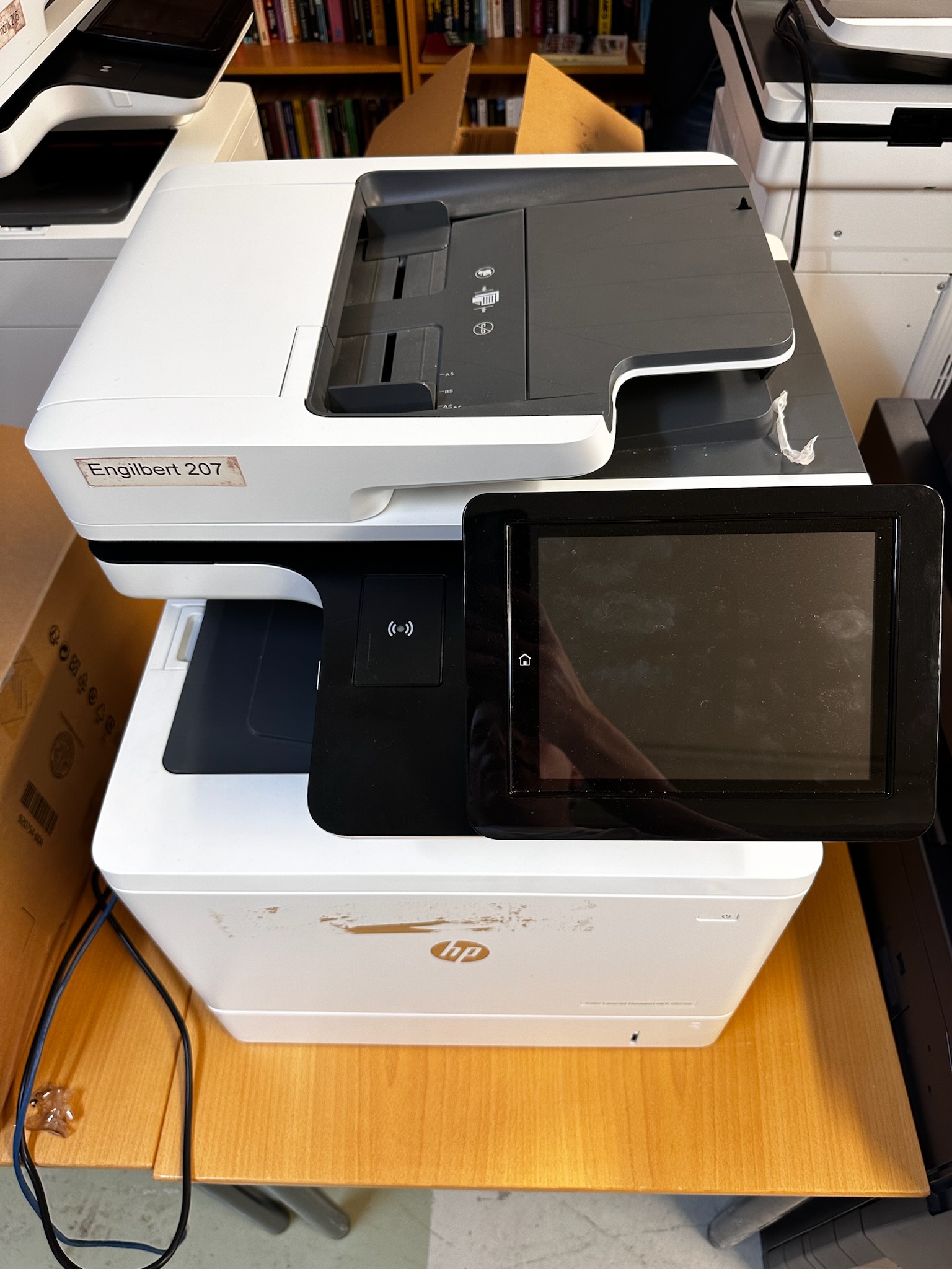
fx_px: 880
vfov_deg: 71.6
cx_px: 476
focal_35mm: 24
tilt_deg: -50.3
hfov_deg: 56.8
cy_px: 634
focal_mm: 6.86
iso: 125
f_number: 1.78
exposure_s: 1/50
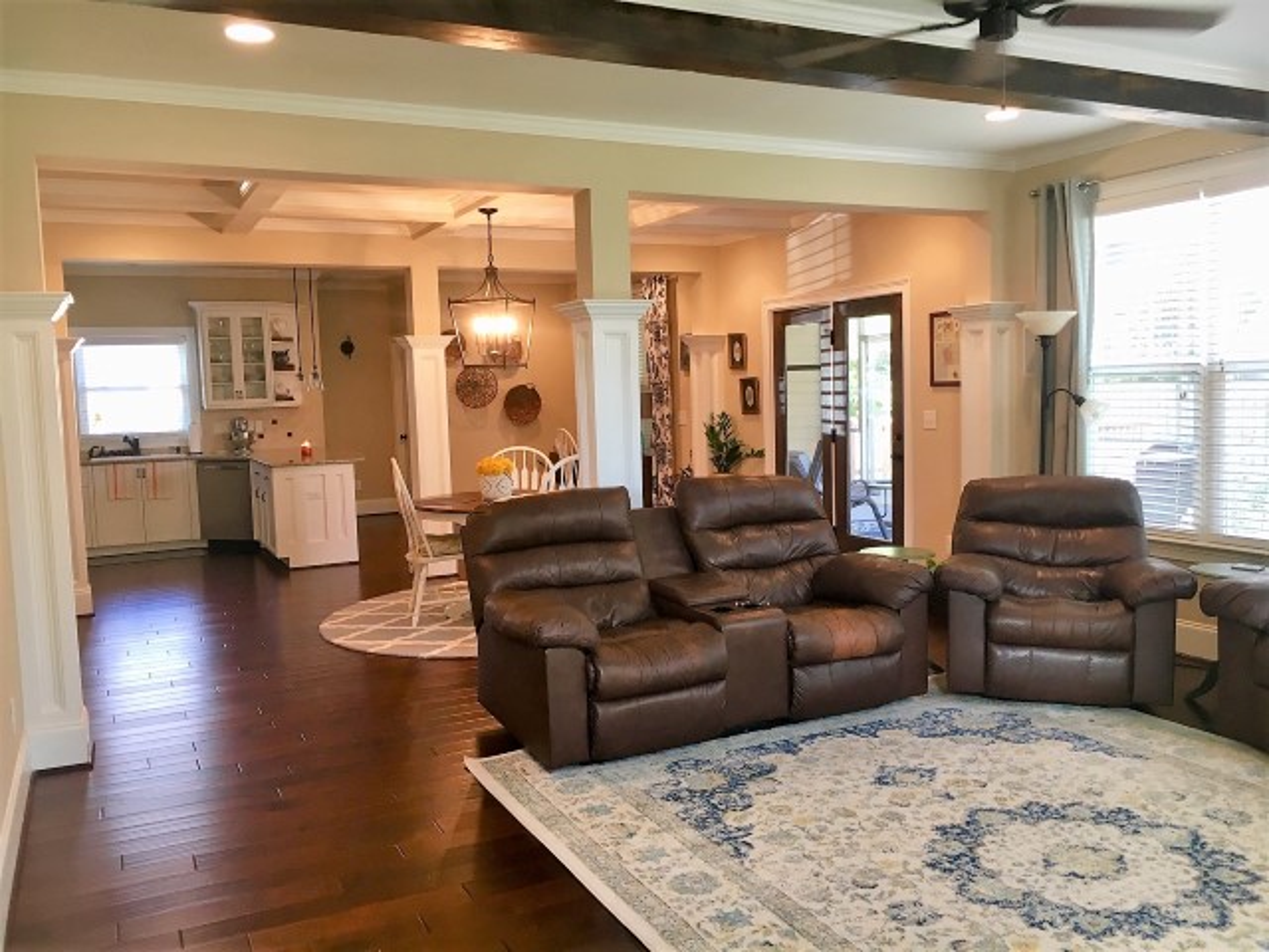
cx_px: 634
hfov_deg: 61.7
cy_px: 476
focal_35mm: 29
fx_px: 1063
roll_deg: +1.9
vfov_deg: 48.2
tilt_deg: -4.4
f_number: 2.2
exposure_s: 1/30
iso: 64
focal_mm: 4.15
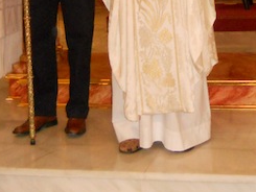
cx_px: 191
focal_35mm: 88
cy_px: -115
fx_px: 651
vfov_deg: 15.2
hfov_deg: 22.0
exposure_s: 1/25
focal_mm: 4.9
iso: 400
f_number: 3.2
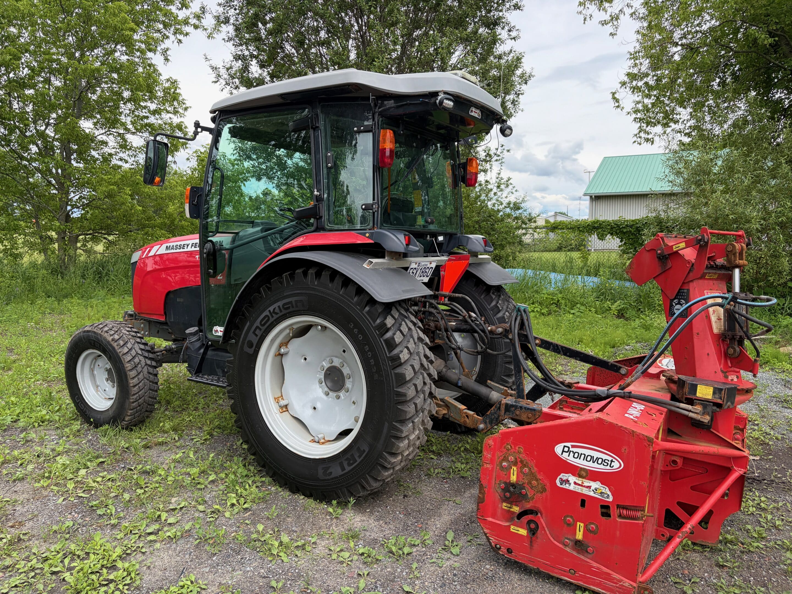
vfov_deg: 53.1
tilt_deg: -4.0
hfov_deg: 67.3
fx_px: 595
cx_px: 396
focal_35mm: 26
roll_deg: -0.6
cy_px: 297
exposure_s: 1/1217
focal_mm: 5.96
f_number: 1.6
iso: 64
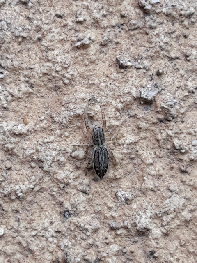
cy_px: 132
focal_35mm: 27
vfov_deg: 65.3
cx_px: 98
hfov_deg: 51.4
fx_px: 205
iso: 40
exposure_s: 1/288
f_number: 1.7
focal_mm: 3.71
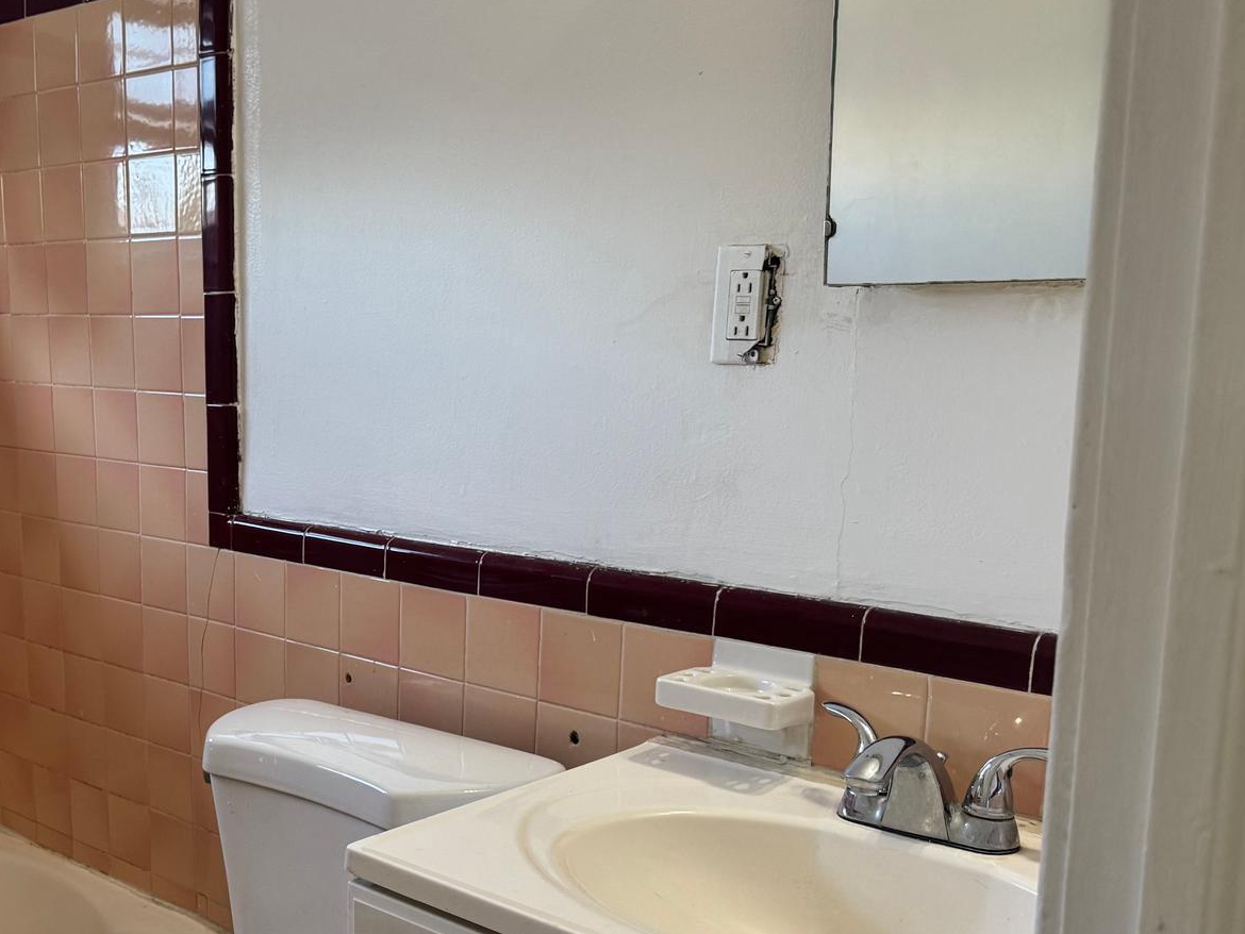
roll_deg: +2.0
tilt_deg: -11.6
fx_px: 1511
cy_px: 593
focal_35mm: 42
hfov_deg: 42.3
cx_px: 211
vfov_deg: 34.2
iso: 160
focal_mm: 6.76
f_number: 1.78
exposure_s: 1/120
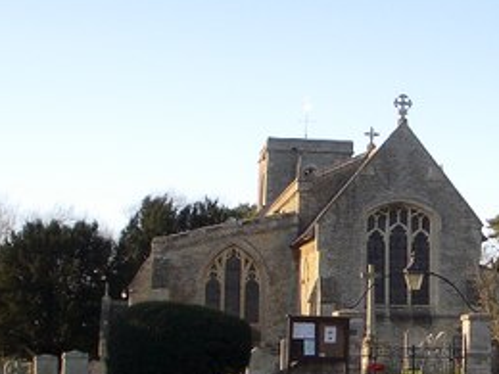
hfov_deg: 22.6
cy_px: 295
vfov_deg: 17.0
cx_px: 363
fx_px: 1240
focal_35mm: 86
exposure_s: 1/160
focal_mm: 5.8
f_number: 4.3
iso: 50
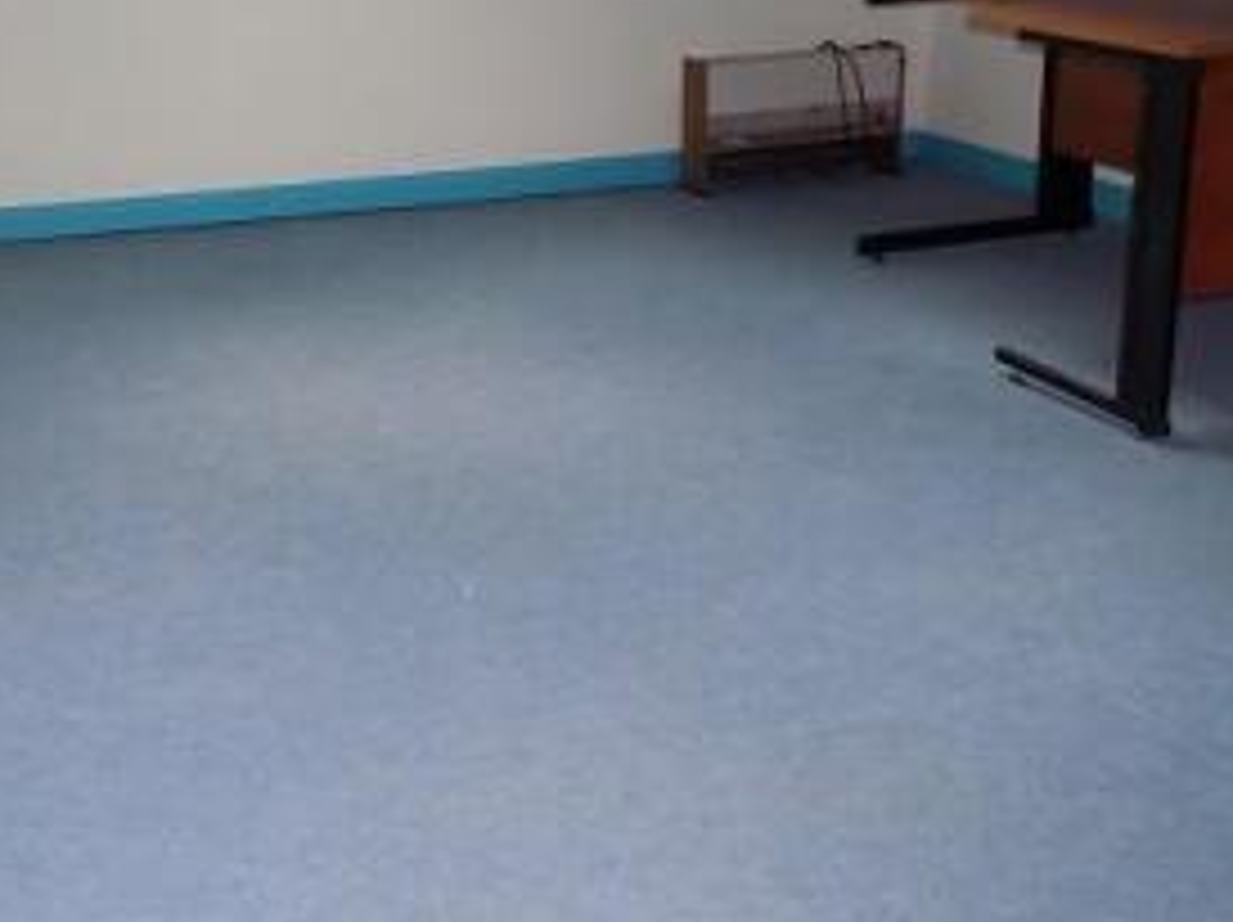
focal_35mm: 49
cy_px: 191
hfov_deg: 37.3
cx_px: 214
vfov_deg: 29.0
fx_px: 1744
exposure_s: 1/30
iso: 200
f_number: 3.1
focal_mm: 4
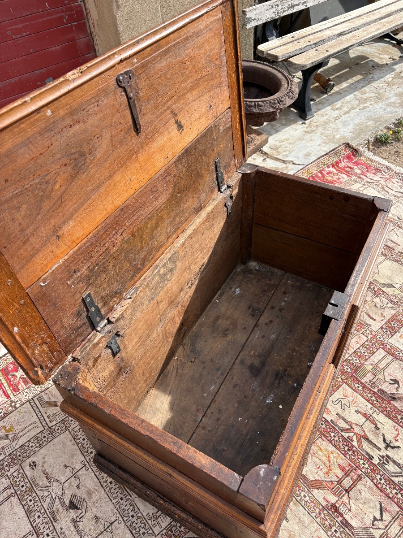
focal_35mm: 26
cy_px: 269
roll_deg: +5.4
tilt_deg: -43.9
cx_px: 202
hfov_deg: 53.1
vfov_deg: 67.3
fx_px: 404
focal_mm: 5.96
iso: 50
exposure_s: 1/1048
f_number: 1.6
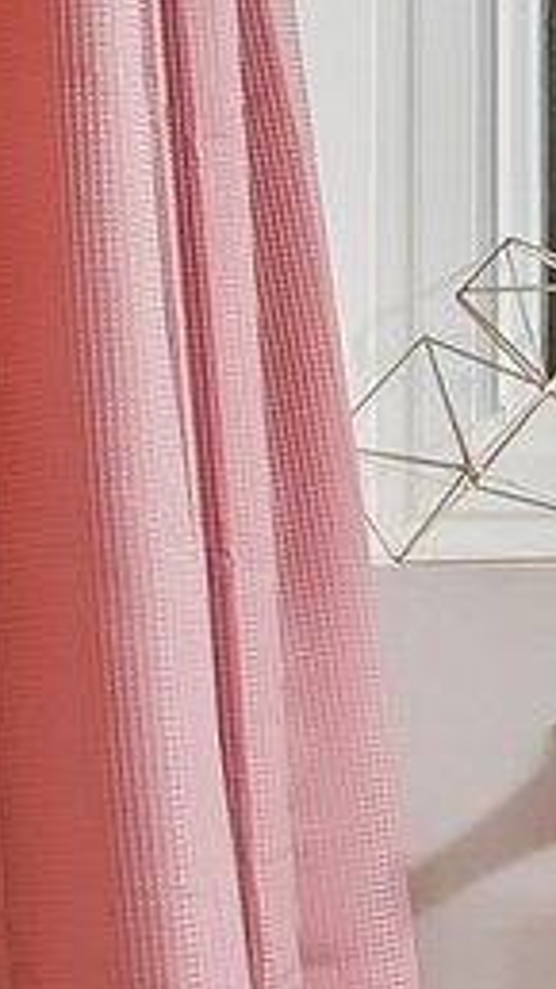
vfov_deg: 16.1
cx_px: 1300
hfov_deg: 8.4
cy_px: 489
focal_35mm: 133
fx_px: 3488
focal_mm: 16
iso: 400
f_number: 8
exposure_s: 1/20
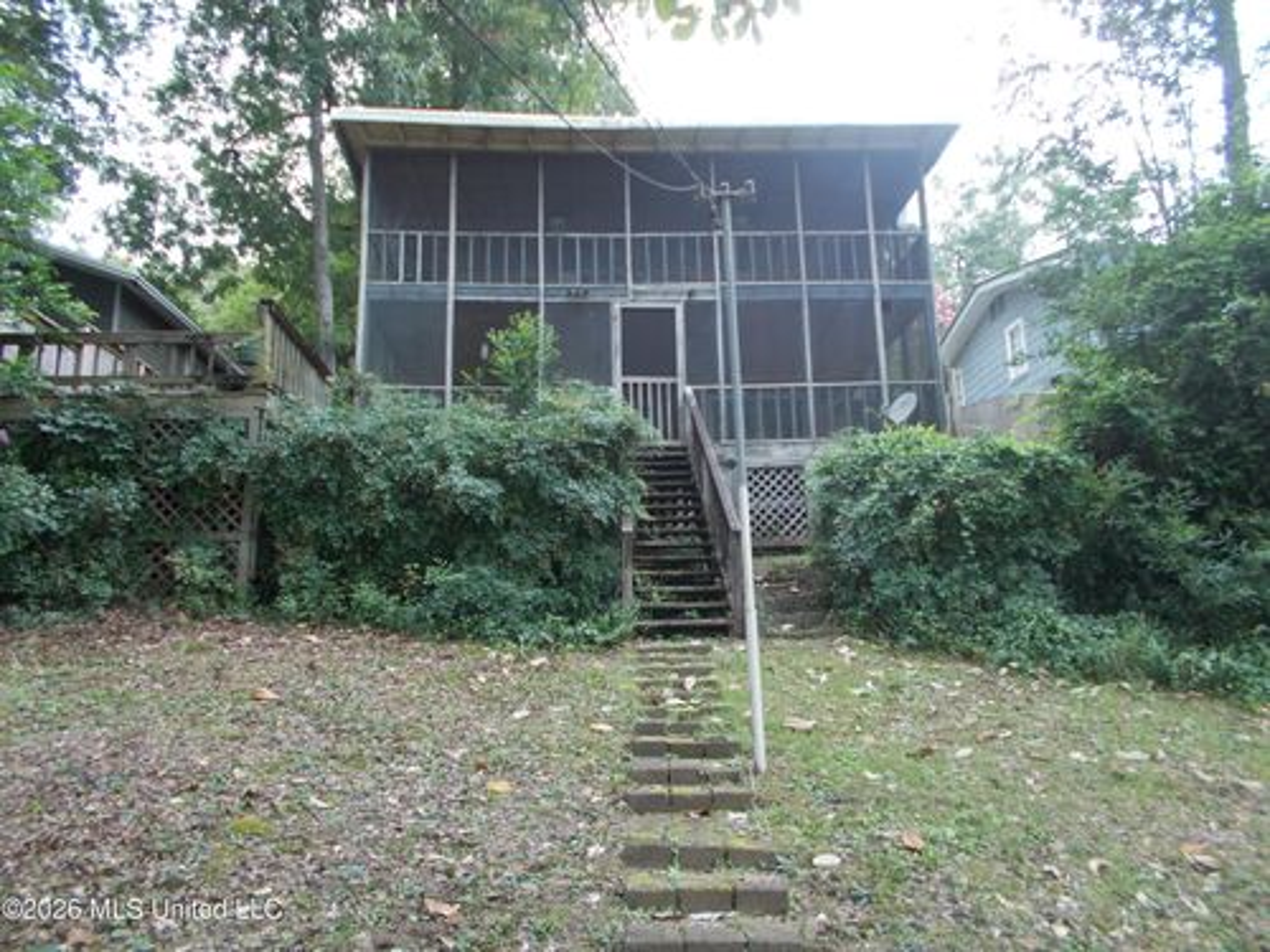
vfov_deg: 53.1
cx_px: 635
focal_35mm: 26
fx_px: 954
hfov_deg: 67.3
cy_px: 476
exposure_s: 1/25
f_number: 3.2
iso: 80
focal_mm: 4.6
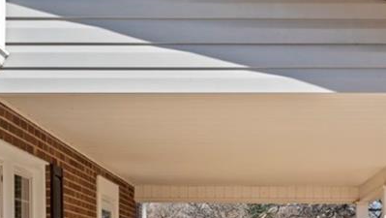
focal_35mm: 86
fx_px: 881
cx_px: 267
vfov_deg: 13.6
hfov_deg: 24.6
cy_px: 275
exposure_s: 1/1250
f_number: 7.1
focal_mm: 32
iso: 320
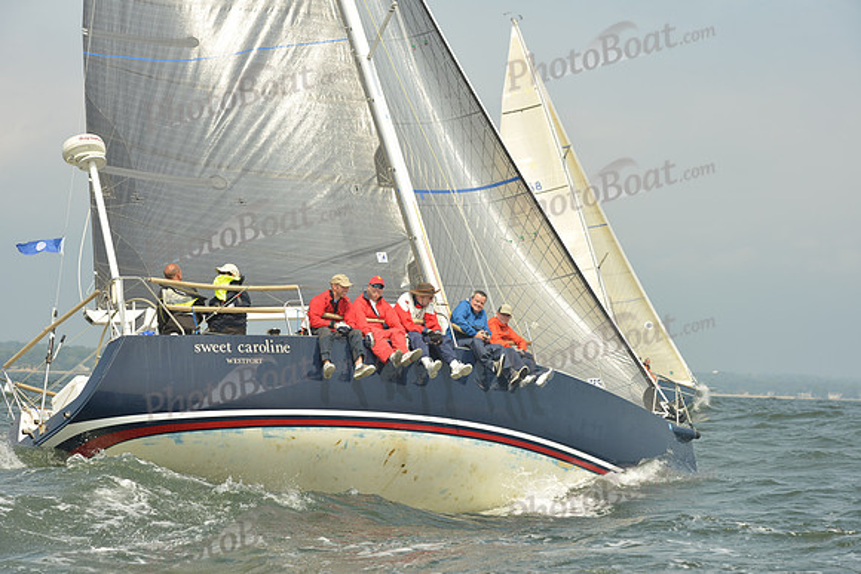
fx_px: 2273
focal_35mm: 95
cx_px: 430
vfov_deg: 14.4
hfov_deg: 21.5
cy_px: 287
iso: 320
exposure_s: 1/1250
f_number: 9
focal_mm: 95
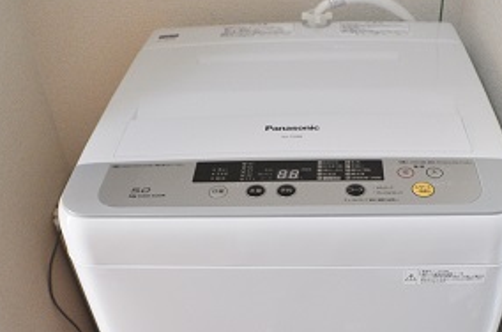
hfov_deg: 38.9
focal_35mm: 51
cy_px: 267
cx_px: 288
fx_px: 710
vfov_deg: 25.9
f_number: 4
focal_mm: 18
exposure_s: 1/60
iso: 720
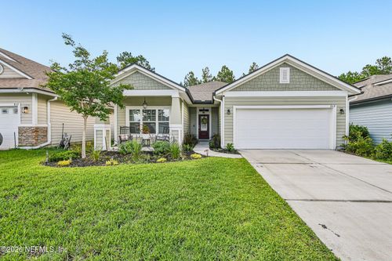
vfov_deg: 77.3
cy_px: 130
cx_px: 196
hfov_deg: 100.4
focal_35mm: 15
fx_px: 163
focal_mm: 10
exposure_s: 1/320
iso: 400
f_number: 8
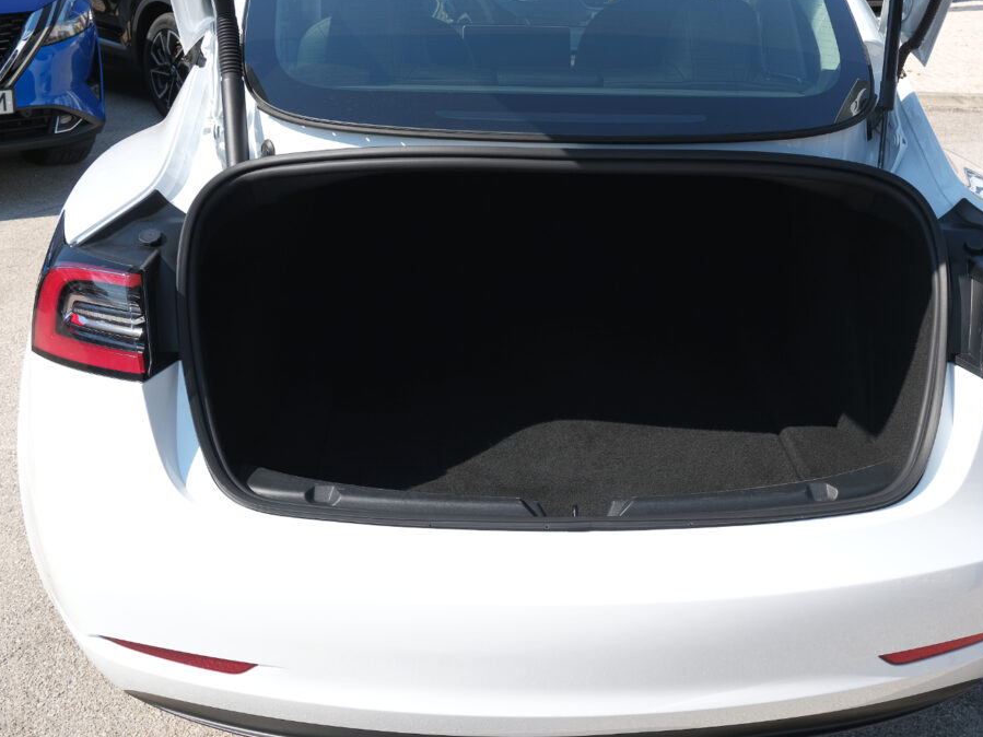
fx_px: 1306
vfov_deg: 31.5
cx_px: 551
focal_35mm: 46
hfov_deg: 41.2
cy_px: 367
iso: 160
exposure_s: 1/180
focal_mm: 28
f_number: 9
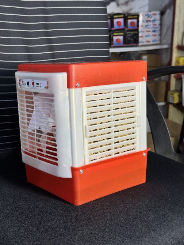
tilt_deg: -14.6
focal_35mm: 48
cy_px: 122
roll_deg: -0.1
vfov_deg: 39.7
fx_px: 340
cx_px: 92
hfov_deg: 30.3
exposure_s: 1/100
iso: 50
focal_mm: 6.76
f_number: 1.78
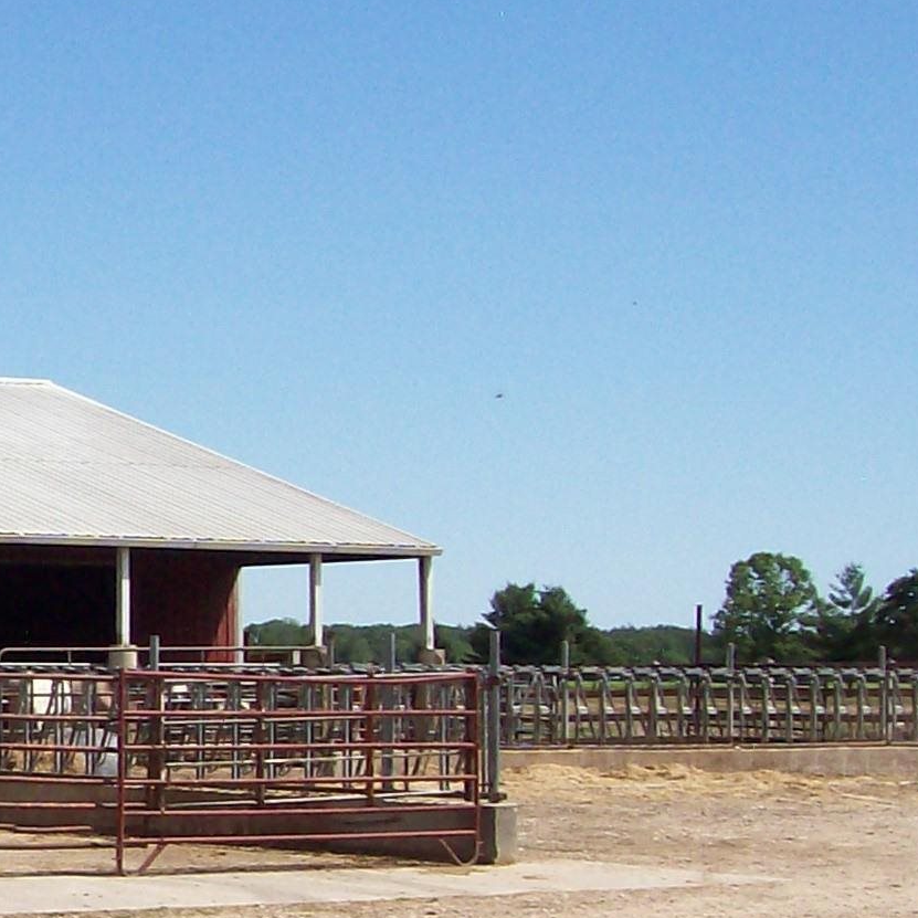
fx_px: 3270
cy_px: 395
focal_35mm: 109
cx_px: -428
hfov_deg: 14.9
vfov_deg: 16.0
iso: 80
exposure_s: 1/971
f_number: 4.8
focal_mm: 6
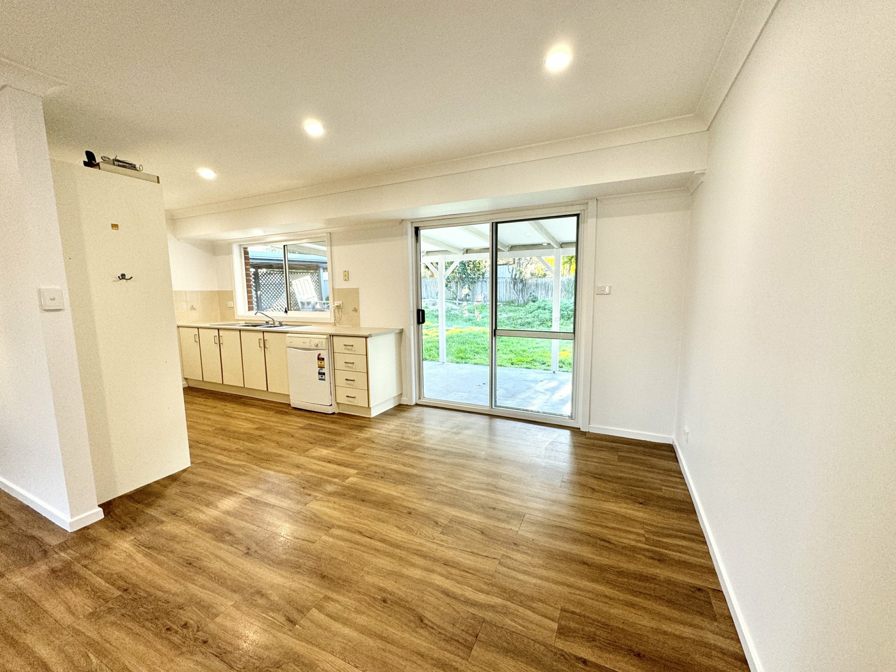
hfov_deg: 102.1
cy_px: 336
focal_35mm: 14
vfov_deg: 85.7
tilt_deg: -6.9
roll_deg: +0.7
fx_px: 362
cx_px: 448
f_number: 2.2
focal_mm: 2.22
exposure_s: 1/100
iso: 100
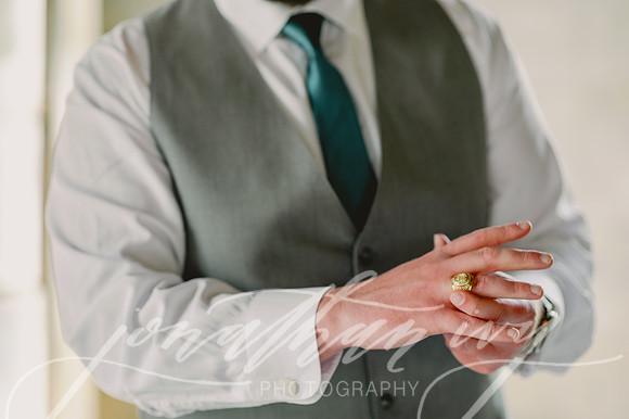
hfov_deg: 23.9
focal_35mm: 85
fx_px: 1484
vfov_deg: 16.1
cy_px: 210
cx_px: 314
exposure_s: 1/320
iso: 400
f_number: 2.2
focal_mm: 85
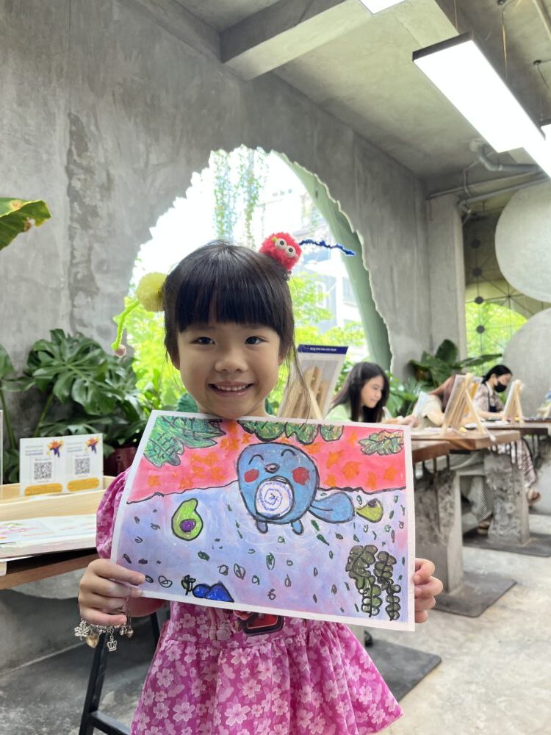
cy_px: 368
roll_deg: +2.3
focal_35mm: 26
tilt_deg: +3.4
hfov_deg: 53.1
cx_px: 276
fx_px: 552
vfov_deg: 67.3
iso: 50
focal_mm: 5.1
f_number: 1.6
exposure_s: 1/100
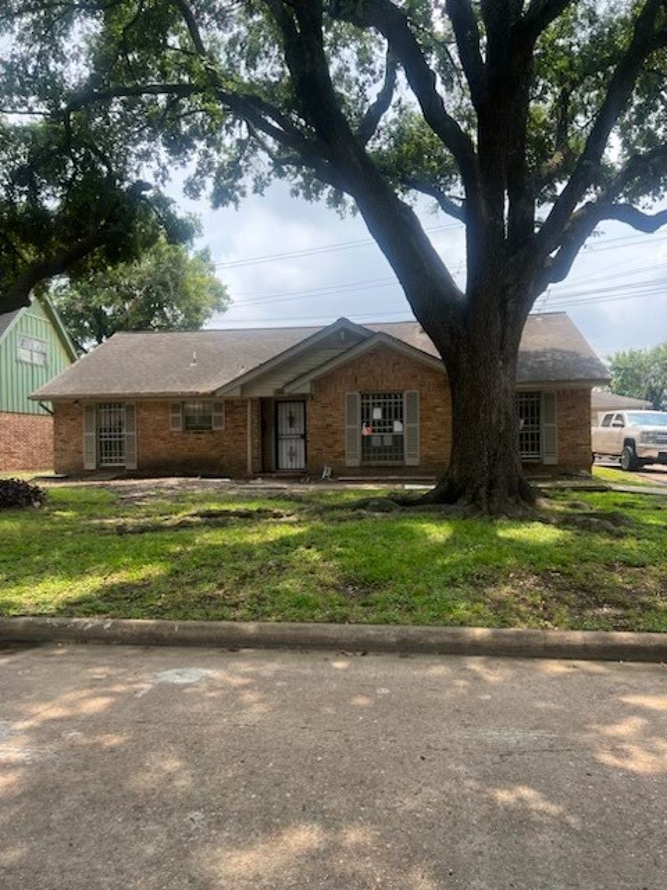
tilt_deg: +0.7
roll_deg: +1.6
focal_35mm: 26
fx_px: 668
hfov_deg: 53.1
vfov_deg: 67.3
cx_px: 334
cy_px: 445
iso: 50
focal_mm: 5.7
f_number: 1.5
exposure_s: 1/1395
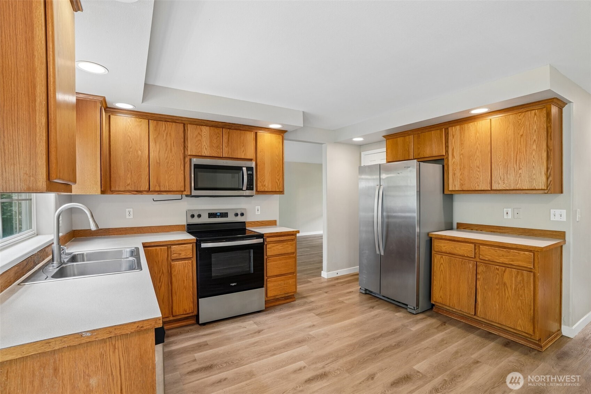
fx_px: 263
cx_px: 296
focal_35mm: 16
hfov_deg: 96.7
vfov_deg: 73.7
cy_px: 197
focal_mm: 16
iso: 400
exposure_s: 1/8
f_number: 8
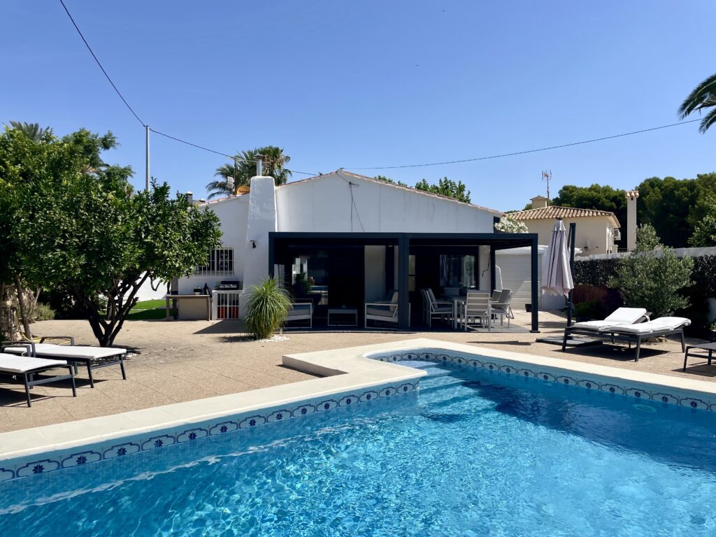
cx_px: 358
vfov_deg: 53.1
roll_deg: +0.2
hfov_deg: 67.3
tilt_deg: -0.5
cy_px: 268
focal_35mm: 26
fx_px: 538
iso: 32
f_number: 1.6
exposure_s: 1/5051
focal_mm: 4.2
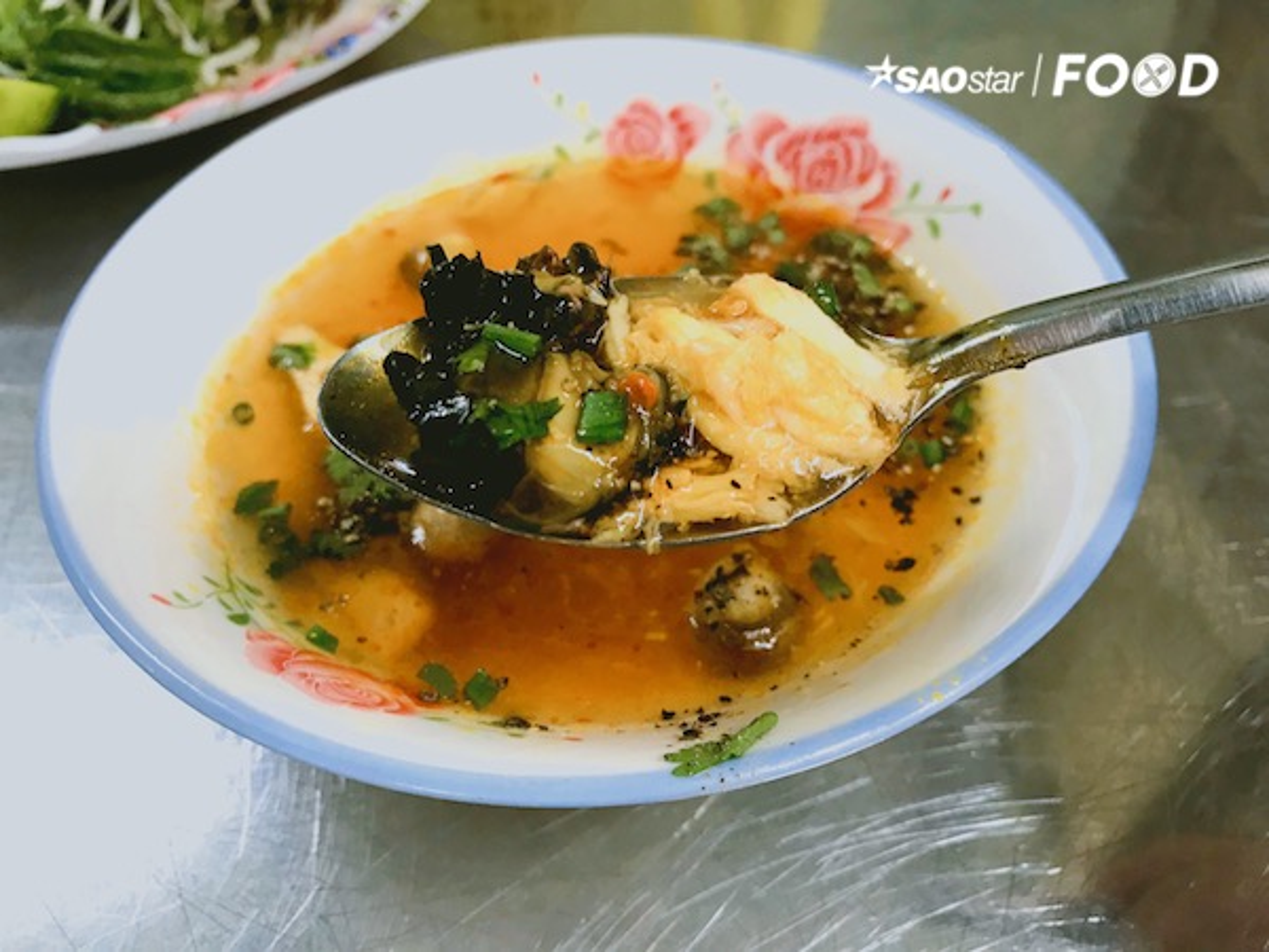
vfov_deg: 49.7
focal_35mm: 28
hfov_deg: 63.4
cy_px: 476
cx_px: 634
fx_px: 1026
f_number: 1.8
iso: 40
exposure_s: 1/17
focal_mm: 3.99
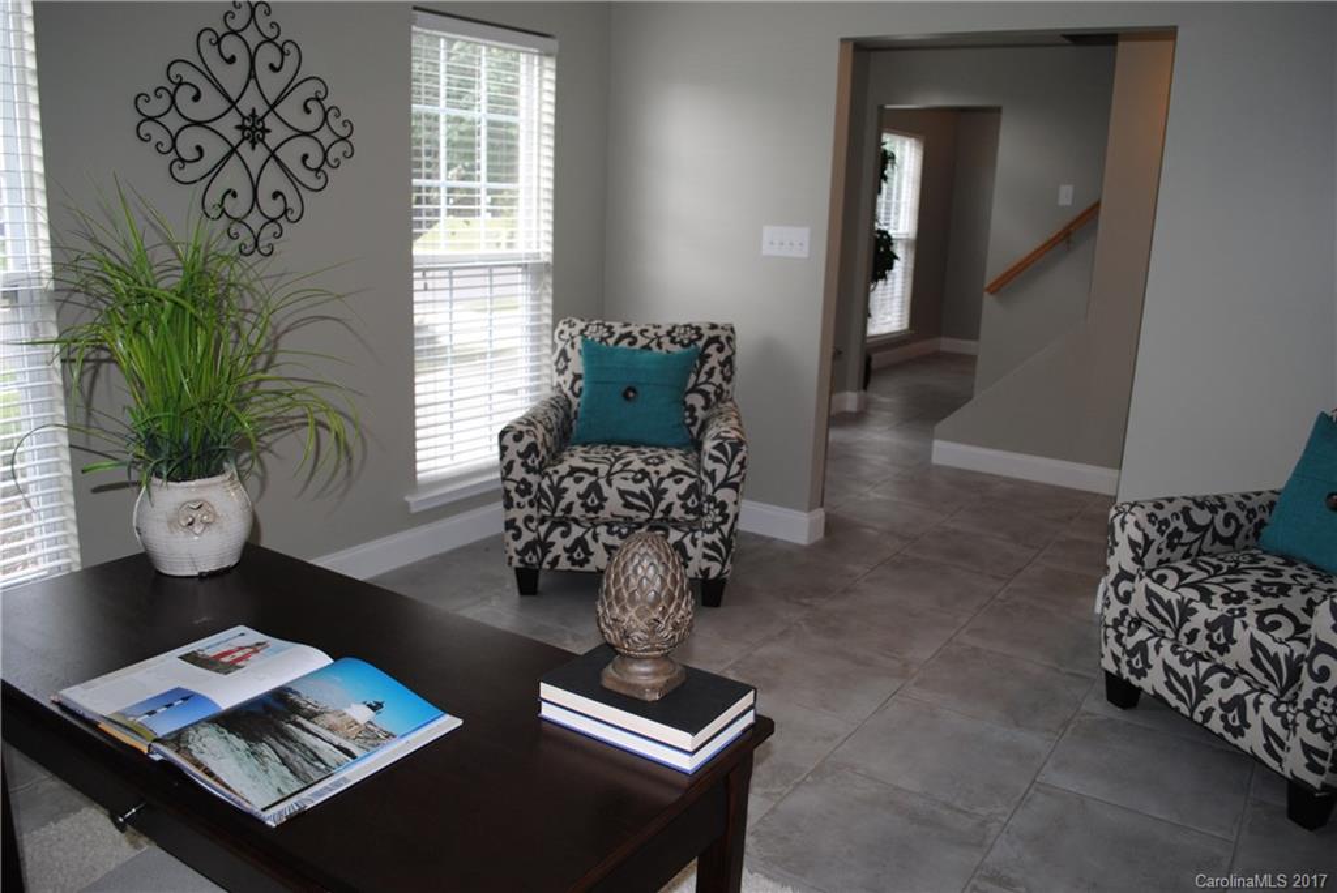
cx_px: 668
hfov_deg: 67.4
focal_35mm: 27
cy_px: 446
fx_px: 1003
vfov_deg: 48.0
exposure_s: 1/60
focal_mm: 18
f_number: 3.5
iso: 200
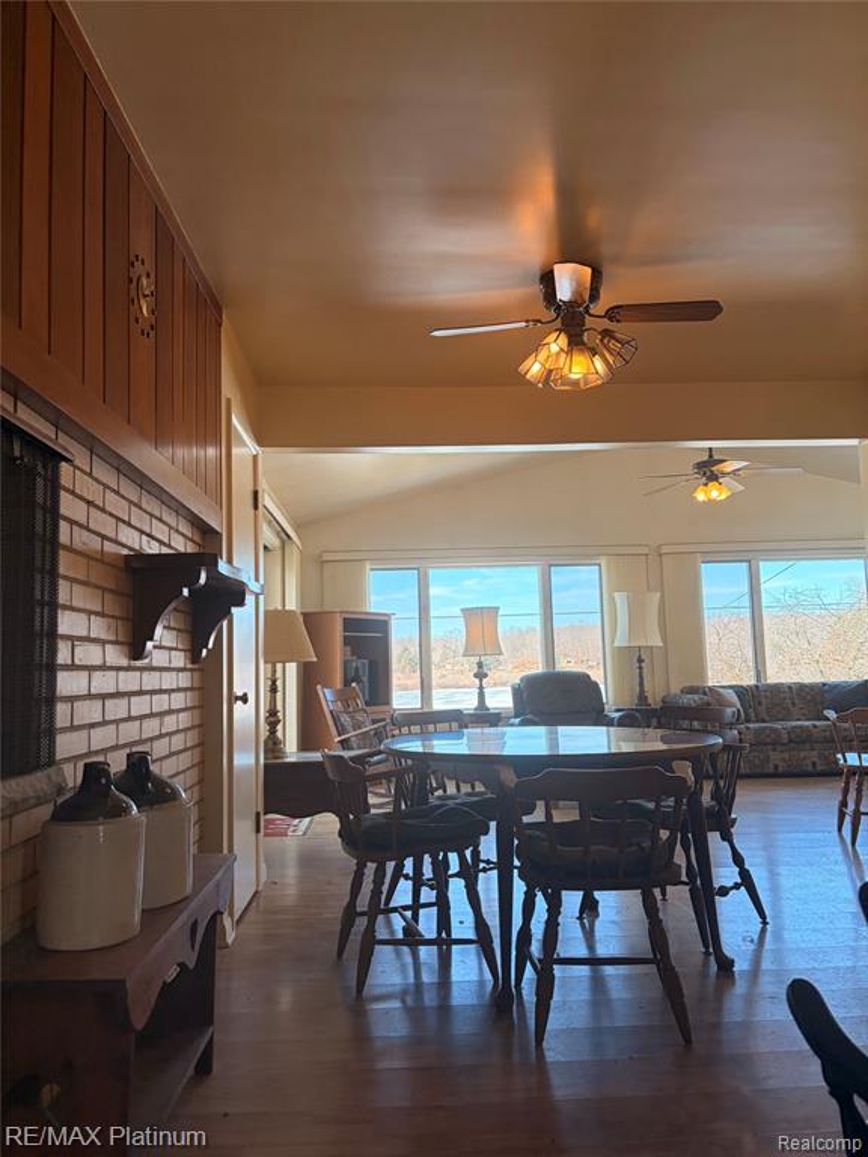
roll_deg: +2.6
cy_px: 578
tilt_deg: +6.1
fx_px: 869
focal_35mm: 26
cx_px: 434
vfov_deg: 67.3
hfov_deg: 53.1
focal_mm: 5.96
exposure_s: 1/223
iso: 100
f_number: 1.6
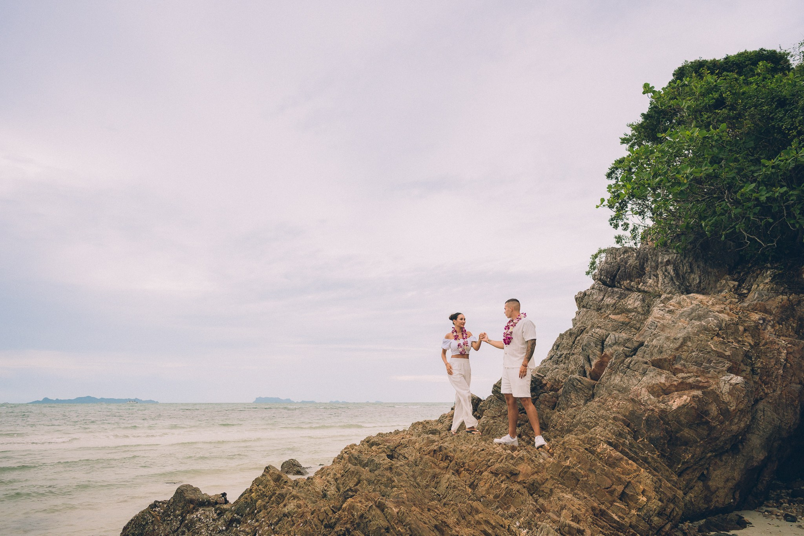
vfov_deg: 52.3
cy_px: 268
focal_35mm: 24
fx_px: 546
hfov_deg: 72.8
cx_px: 402
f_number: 2.8
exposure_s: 1/1600
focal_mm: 24
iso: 160
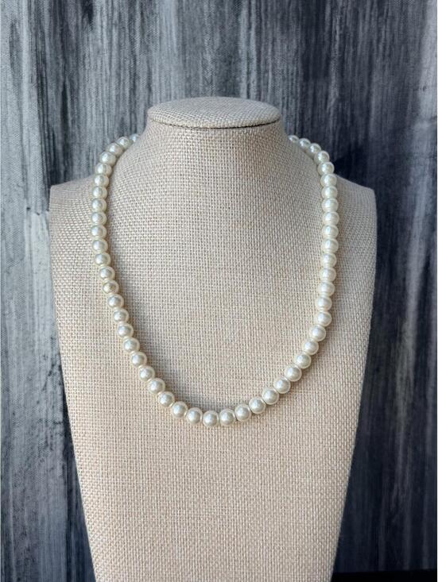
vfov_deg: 39.6
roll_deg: +0.1
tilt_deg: -12.4
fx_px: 809
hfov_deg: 30.3
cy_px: 291
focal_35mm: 48
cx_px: 219
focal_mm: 6.76
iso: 100
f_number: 1.78
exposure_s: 1/114
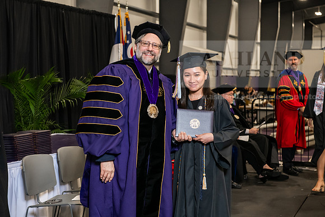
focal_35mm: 70
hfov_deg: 28.8
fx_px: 632
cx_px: 162
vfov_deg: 19.5
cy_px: 108
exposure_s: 1/200
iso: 2500
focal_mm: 70
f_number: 5
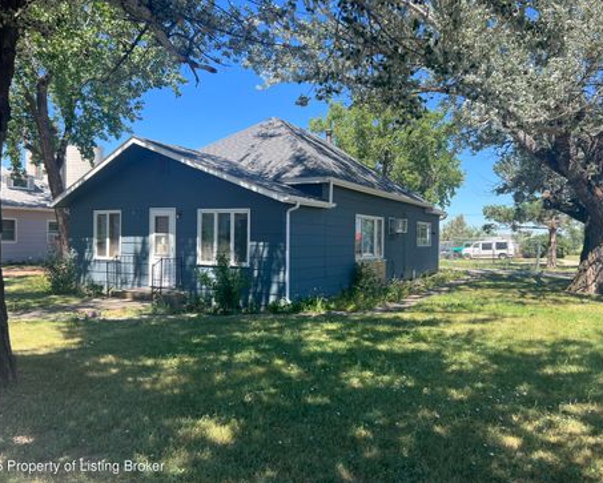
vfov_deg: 51.6
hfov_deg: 62.2
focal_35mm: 28
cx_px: 293
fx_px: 500
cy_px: 239
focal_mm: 5.7
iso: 50
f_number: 1.5
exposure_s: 1/1295
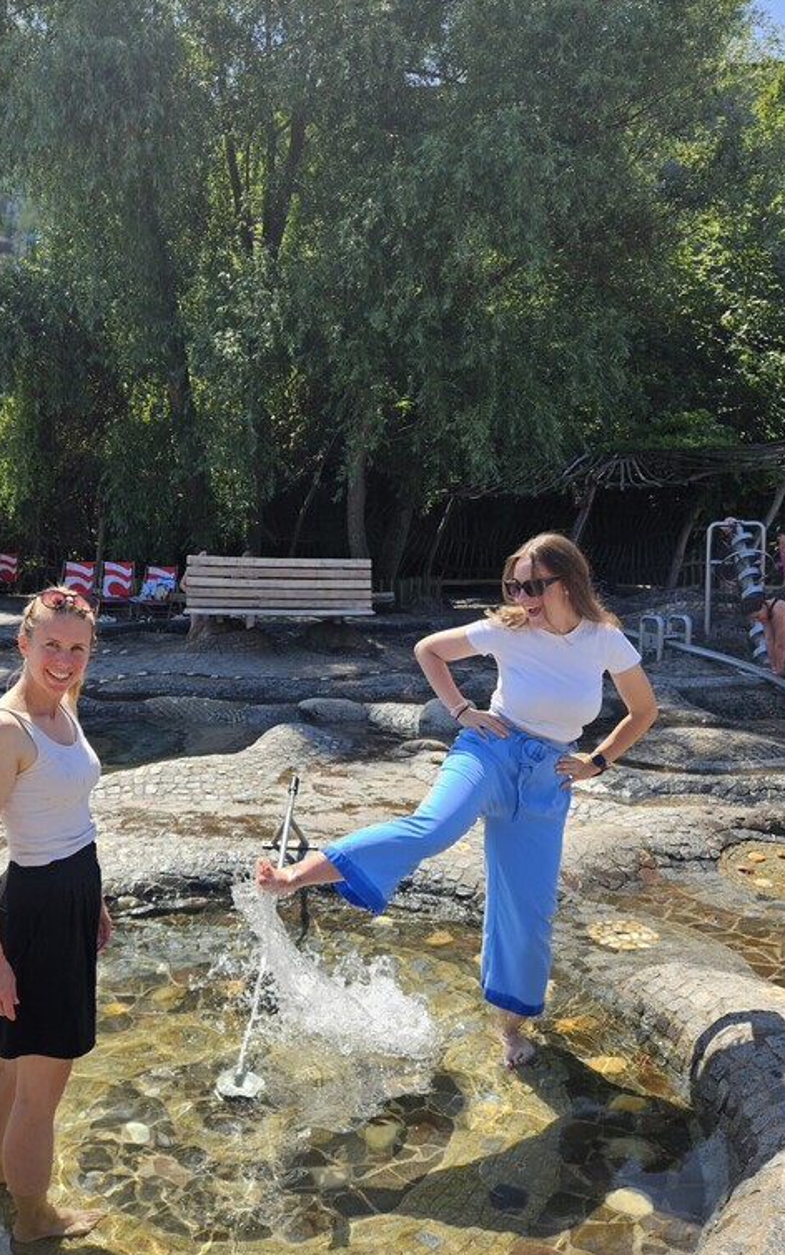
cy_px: 637
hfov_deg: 40.4
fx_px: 1061
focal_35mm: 31
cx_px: 301
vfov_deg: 61.2
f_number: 1.8
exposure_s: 1/904
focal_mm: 5.4
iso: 25
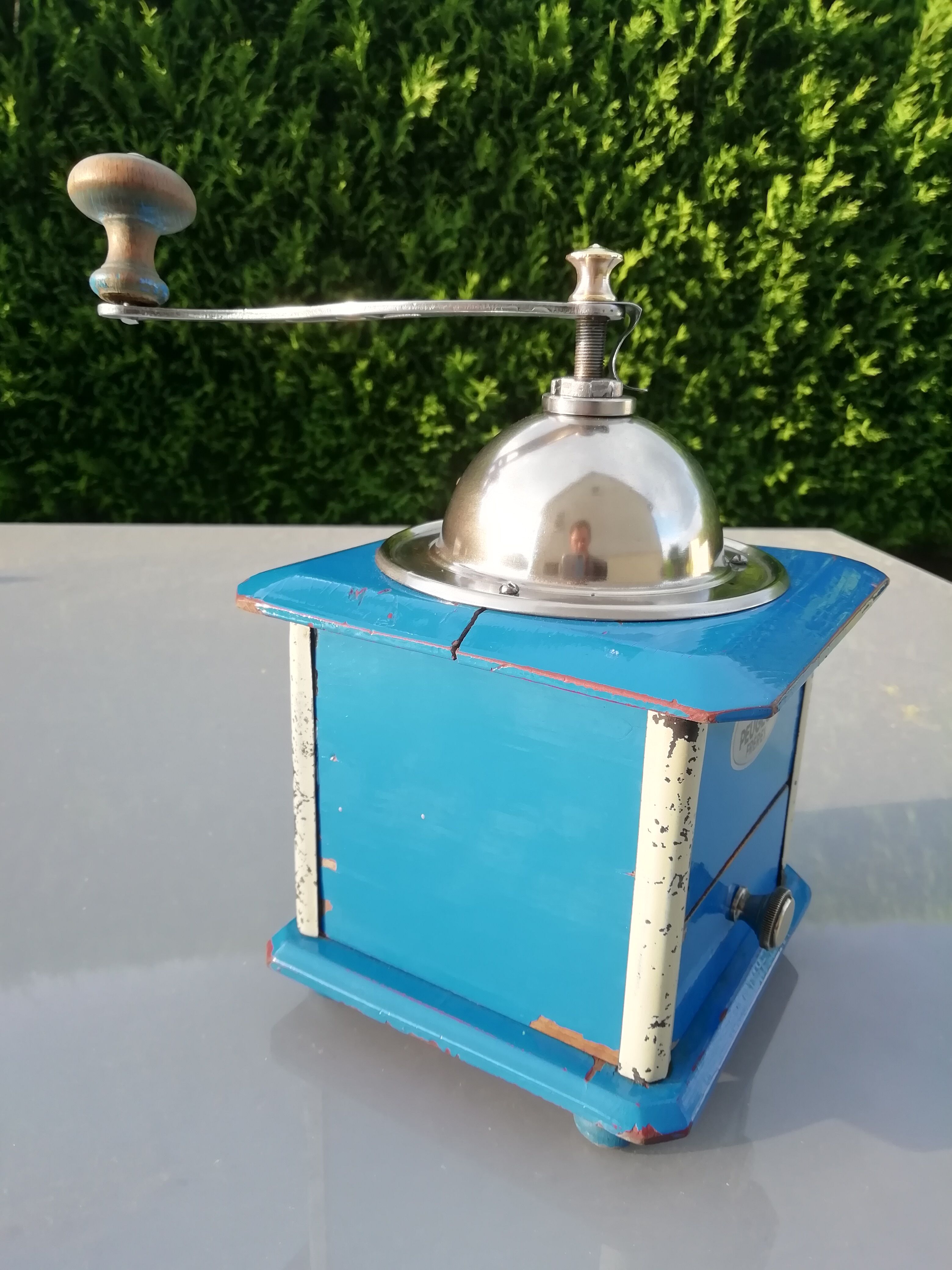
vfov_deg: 67.3
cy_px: 635
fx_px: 953
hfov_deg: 53.1
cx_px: 476
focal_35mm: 26
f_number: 2.2
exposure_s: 1/193
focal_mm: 3.21
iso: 50
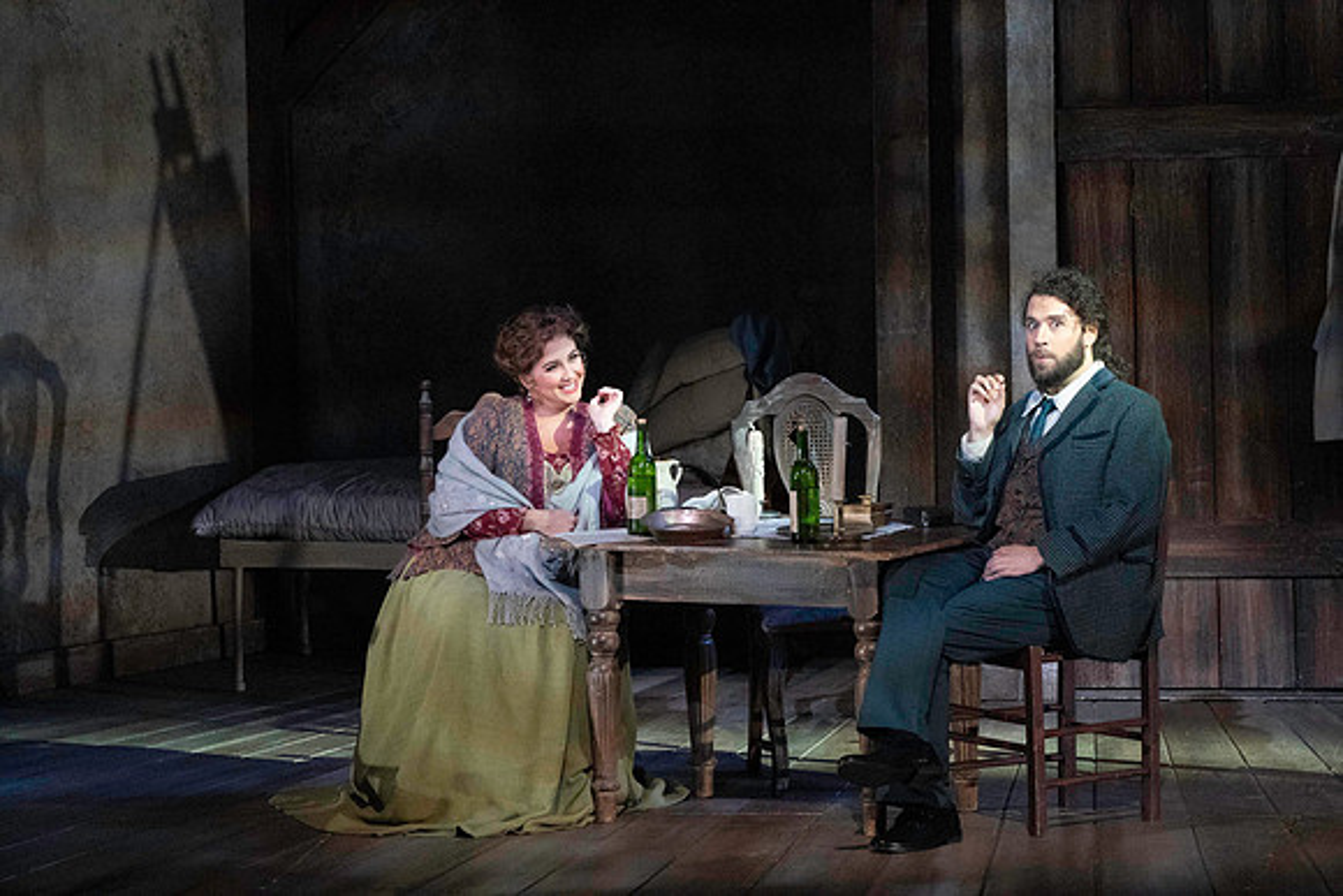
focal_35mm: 367
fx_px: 13694
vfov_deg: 3.7
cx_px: 672
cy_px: 448
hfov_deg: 5.6
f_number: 10
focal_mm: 367
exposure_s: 1/320
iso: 16000
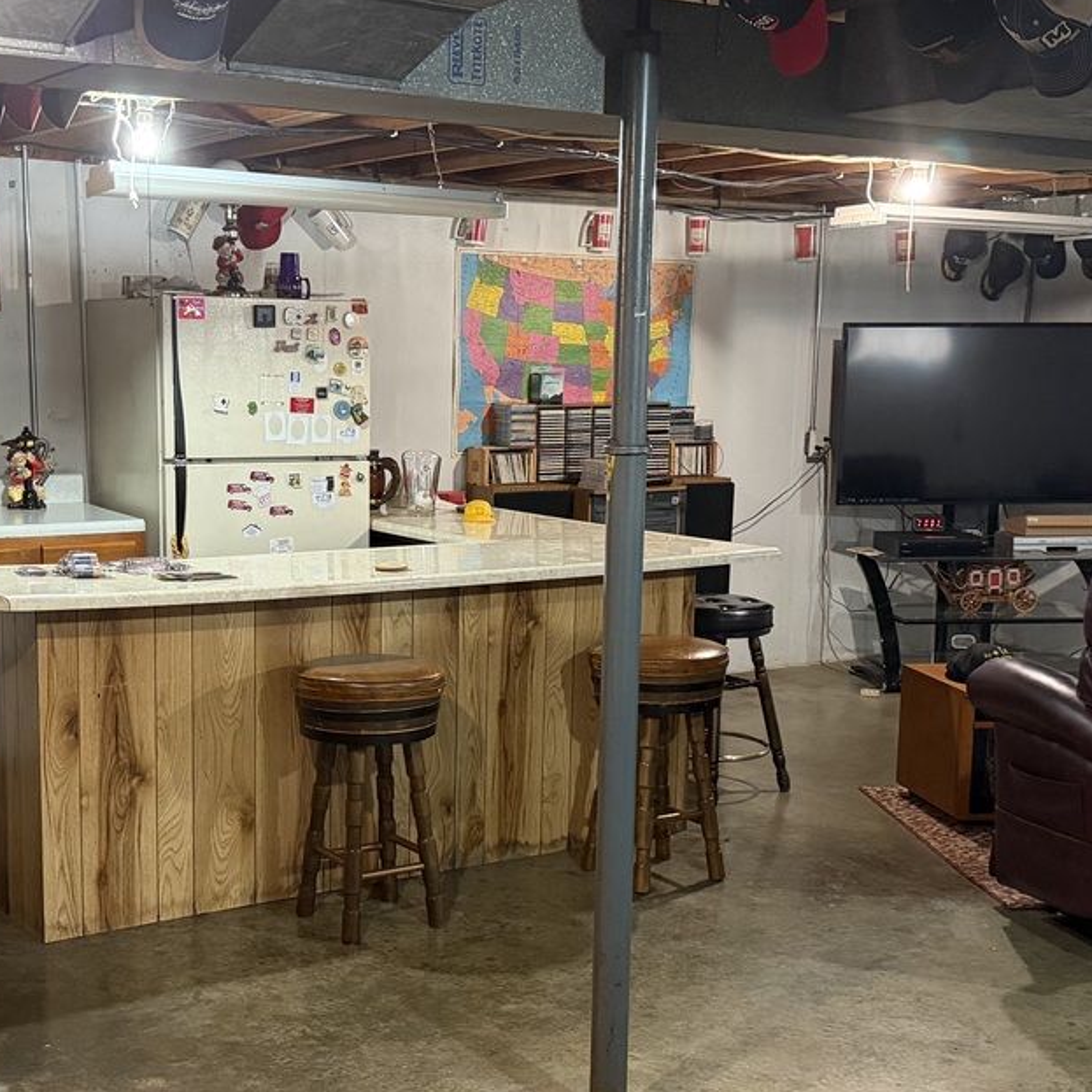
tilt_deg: -8.9
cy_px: 638
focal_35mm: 49
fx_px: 1749
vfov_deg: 34.6
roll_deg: -0.8
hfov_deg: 34.6
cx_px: 452
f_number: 1.78
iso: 640
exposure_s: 1/40
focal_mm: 6.76
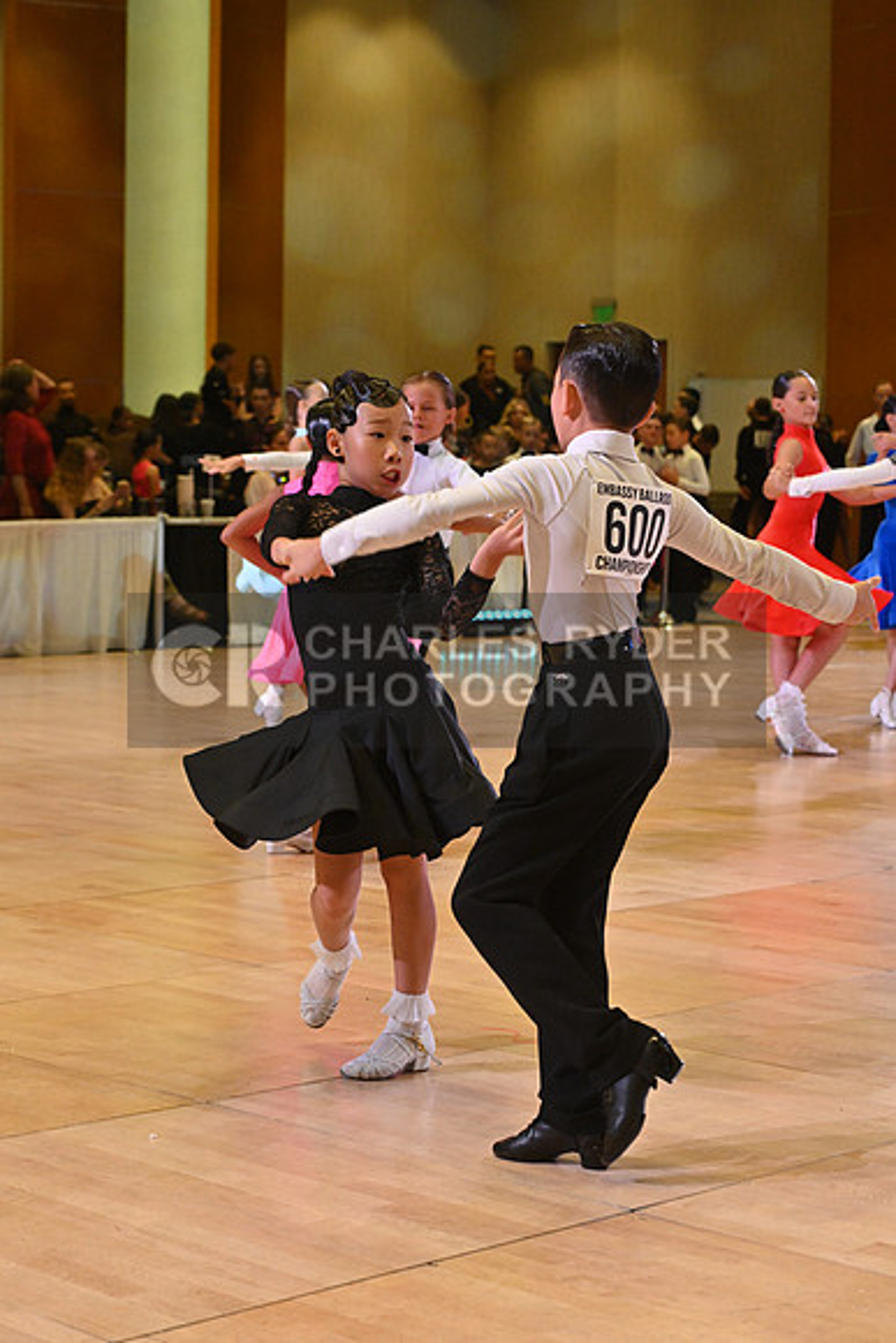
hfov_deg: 17.5
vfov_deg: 26.0
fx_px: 2910
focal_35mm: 78
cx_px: 448
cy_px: 672
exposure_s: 1/400
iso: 4000
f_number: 7.1
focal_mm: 78
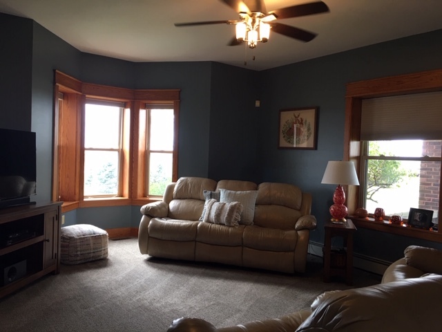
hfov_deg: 61.7
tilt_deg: +0.0
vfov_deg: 48.2
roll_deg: -2.5
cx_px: 221
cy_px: 166
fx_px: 370
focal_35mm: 29
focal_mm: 4.15
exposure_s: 1/15
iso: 25
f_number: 2.2
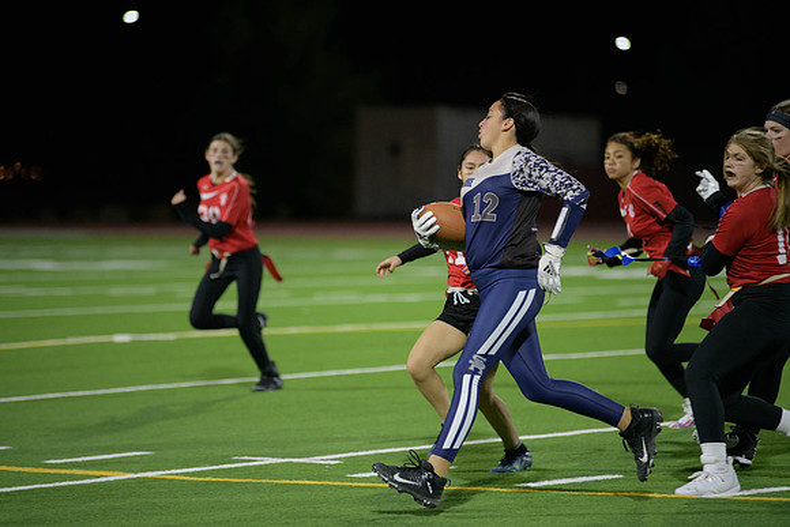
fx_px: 4390
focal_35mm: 200
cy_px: 264
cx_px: 395
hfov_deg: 10.3
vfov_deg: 6.9
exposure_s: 1/640
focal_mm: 200
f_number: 2.8
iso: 2800
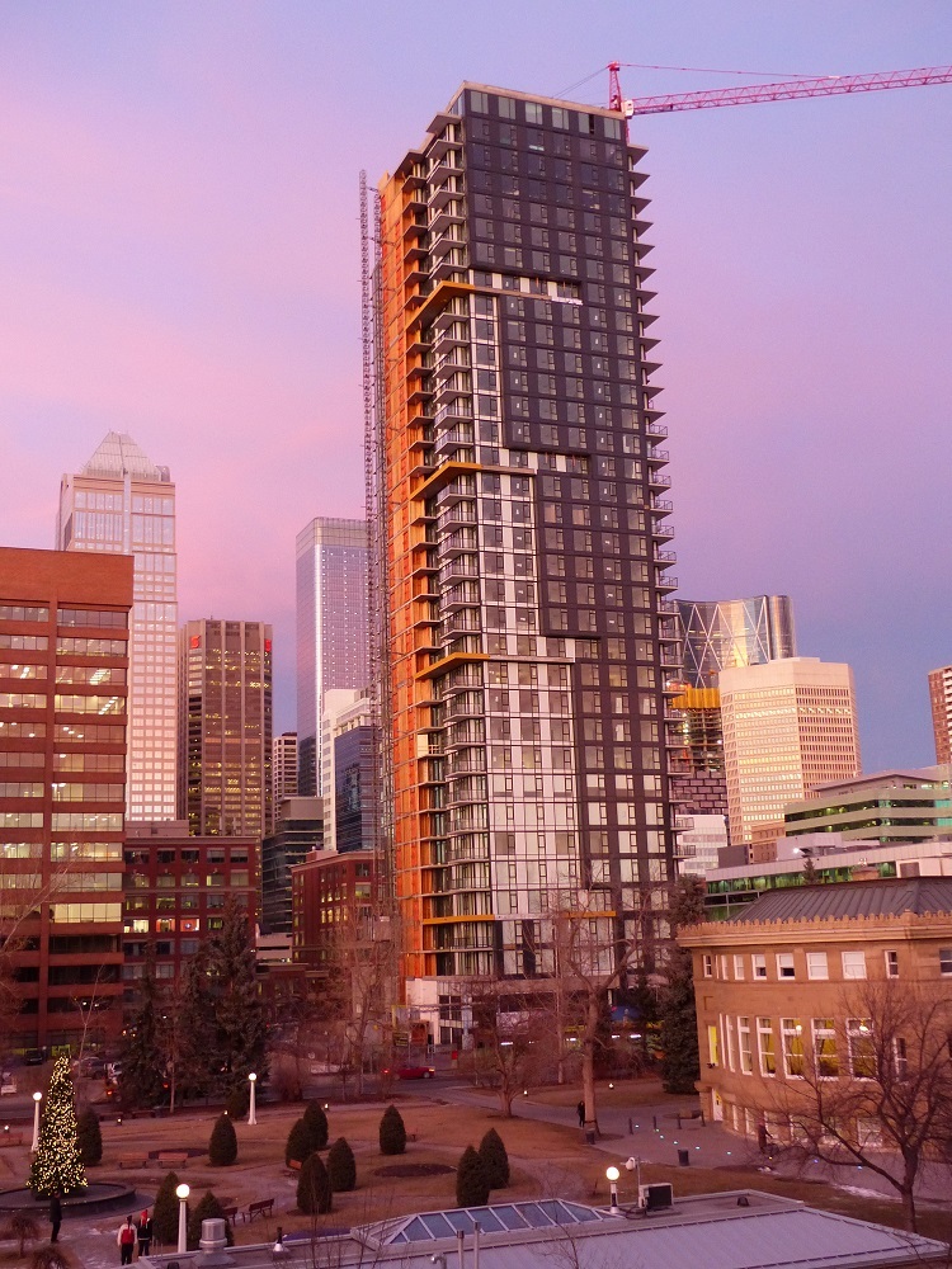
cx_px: 476
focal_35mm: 40
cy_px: 634
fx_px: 1467
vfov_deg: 46.8
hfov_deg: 36.0
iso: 400
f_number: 2.8
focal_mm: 7.1
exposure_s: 1/50
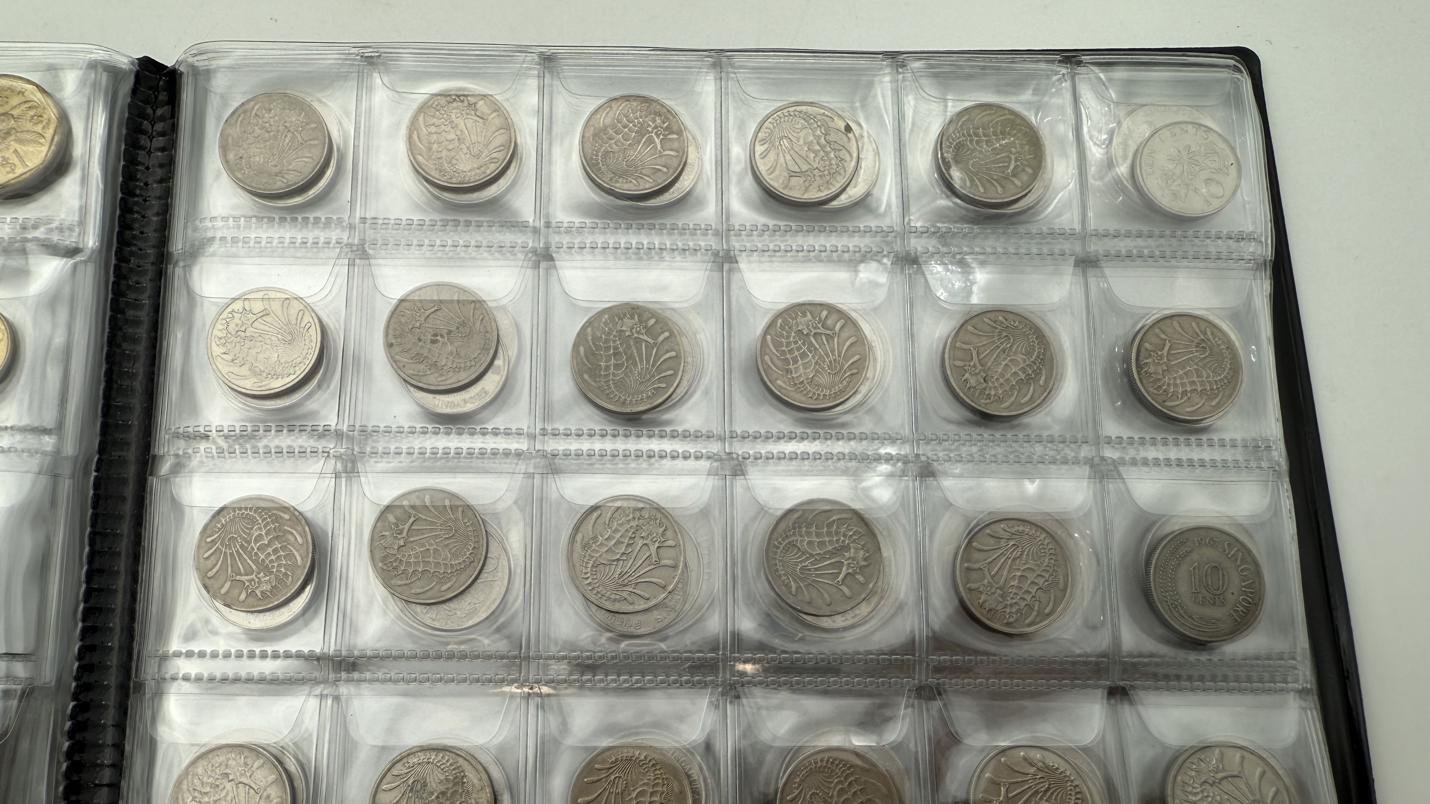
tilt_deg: -75.6
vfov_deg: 42.6
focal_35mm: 27
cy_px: 503
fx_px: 1024
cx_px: 705
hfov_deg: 69.9
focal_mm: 2.22
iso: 40
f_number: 2.2
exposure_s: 1/280
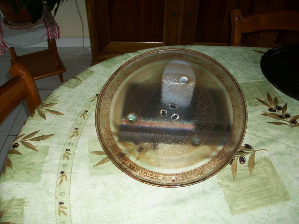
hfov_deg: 54.0
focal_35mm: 34
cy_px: 112
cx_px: 150
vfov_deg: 41.8
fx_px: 294
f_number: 2.8
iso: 120
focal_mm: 5.7
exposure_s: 1/60
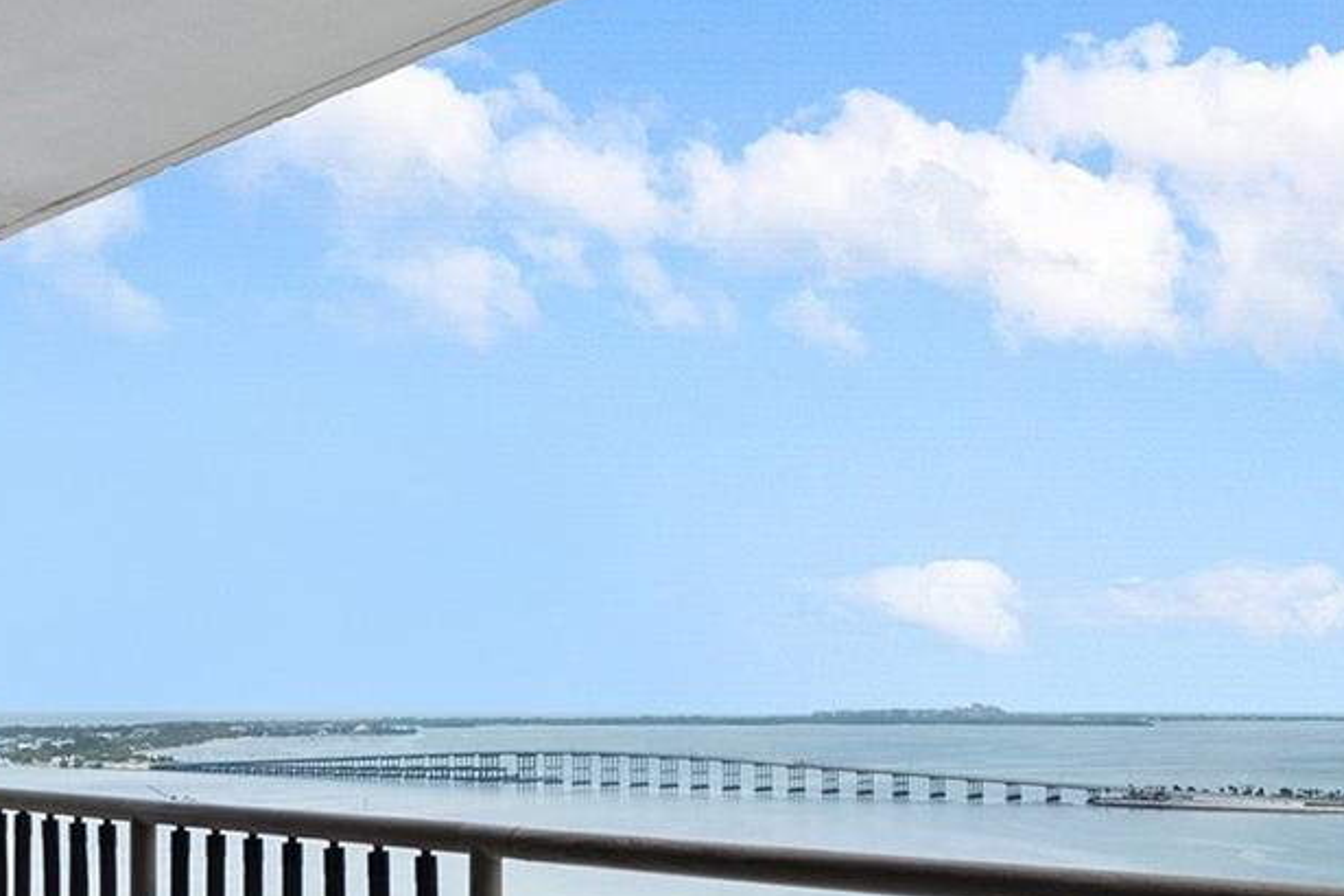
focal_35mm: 39
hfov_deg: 49.2
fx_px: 1456
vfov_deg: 33.4
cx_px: 811
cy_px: 693
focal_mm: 10
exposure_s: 1/100
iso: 100
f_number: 5
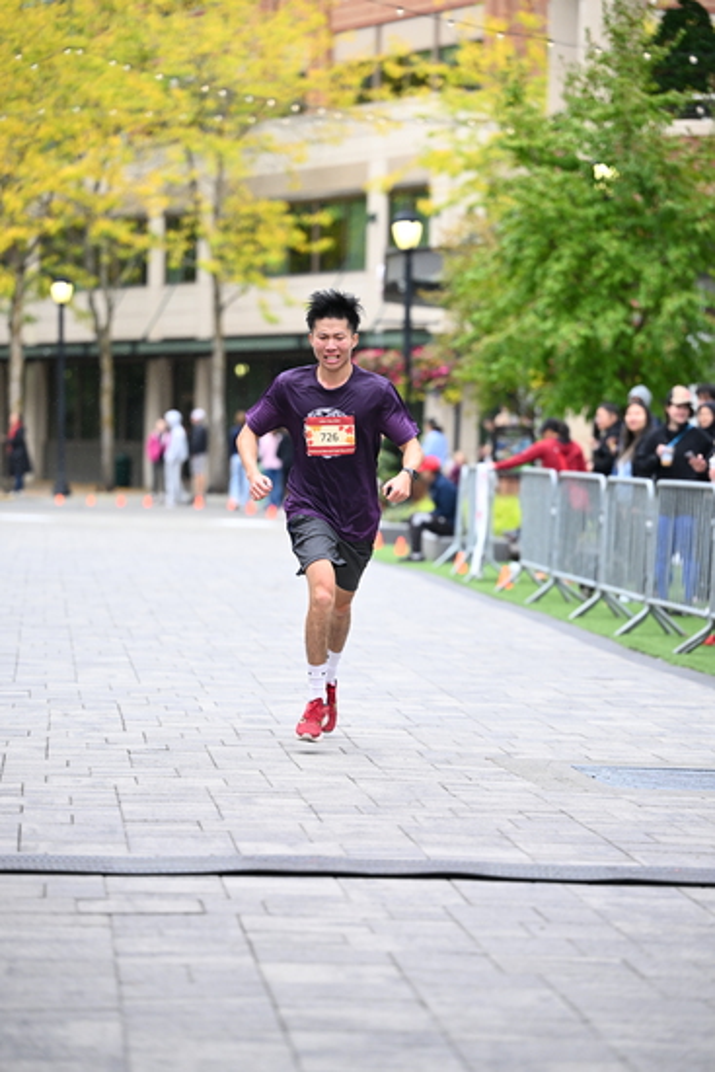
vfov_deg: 16.4
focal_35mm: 125
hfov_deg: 11.0
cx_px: 358
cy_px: 536
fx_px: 3721
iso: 1250
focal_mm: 125
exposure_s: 1/1600
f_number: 2.8
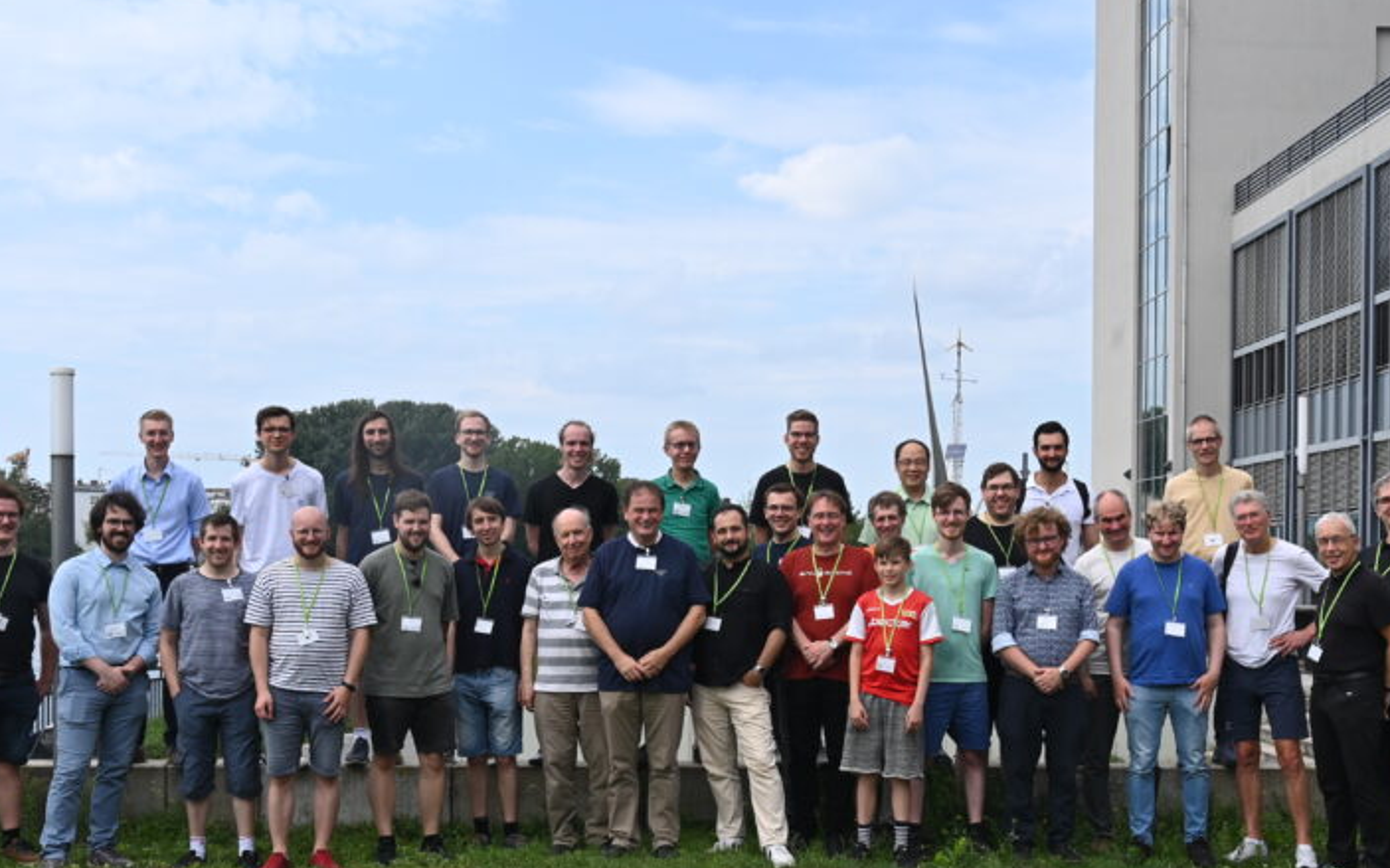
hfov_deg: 42.8
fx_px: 1770
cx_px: 775
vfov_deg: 27.4
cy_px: 585
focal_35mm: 47
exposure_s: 1/500
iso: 400
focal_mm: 31.5
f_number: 11
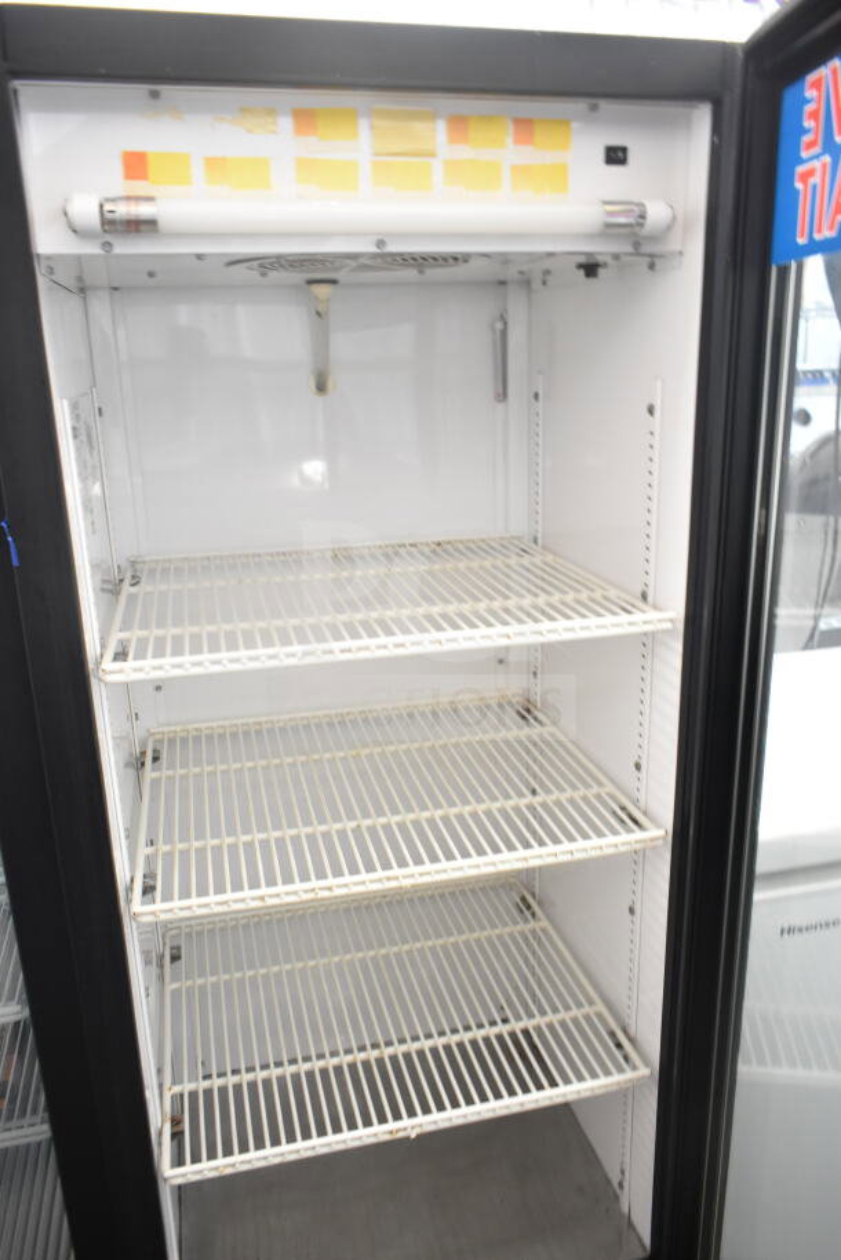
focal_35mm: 27
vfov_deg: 67.4
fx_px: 945
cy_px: 630
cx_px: 420
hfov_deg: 48.0
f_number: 3.5
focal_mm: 18
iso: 1600
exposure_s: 1/30
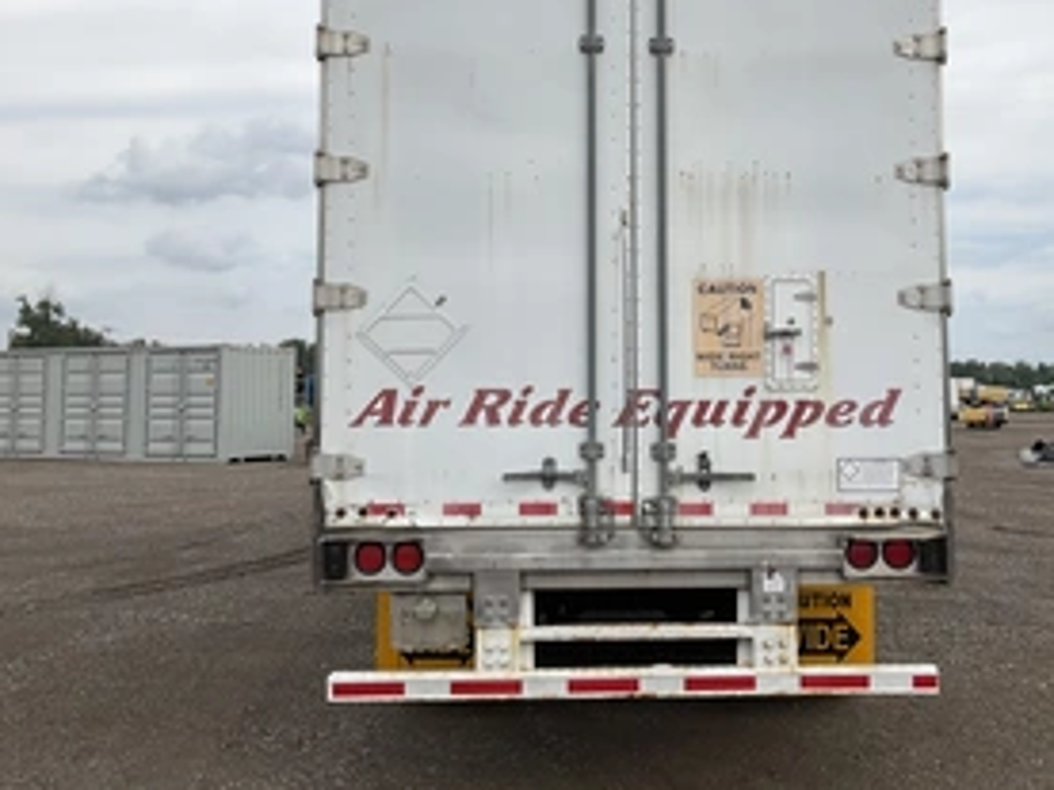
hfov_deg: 44.6
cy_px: 279
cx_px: 634
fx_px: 1279
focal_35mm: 42
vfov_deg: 34.1
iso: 25
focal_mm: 3
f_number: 1.8
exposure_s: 1/2667
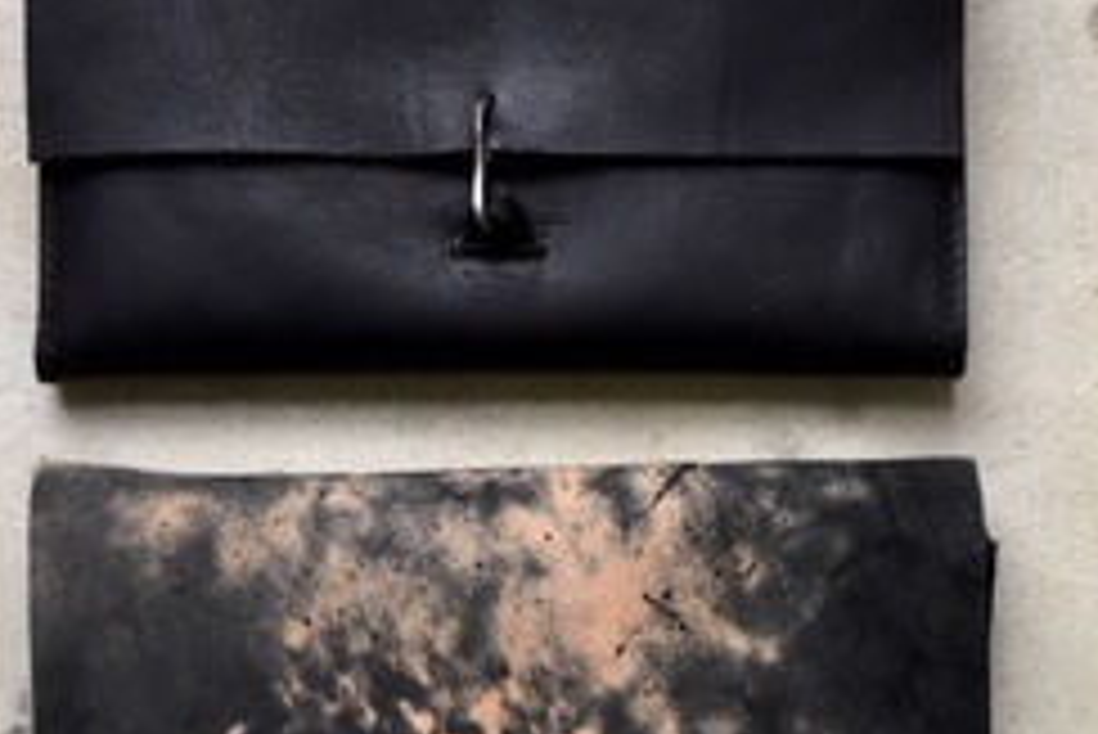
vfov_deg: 17.0
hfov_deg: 25.7
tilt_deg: -85.8
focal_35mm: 79
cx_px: 536
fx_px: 2411
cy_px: 671
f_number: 2.2
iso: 25
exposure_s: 1/40
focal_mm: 4.15
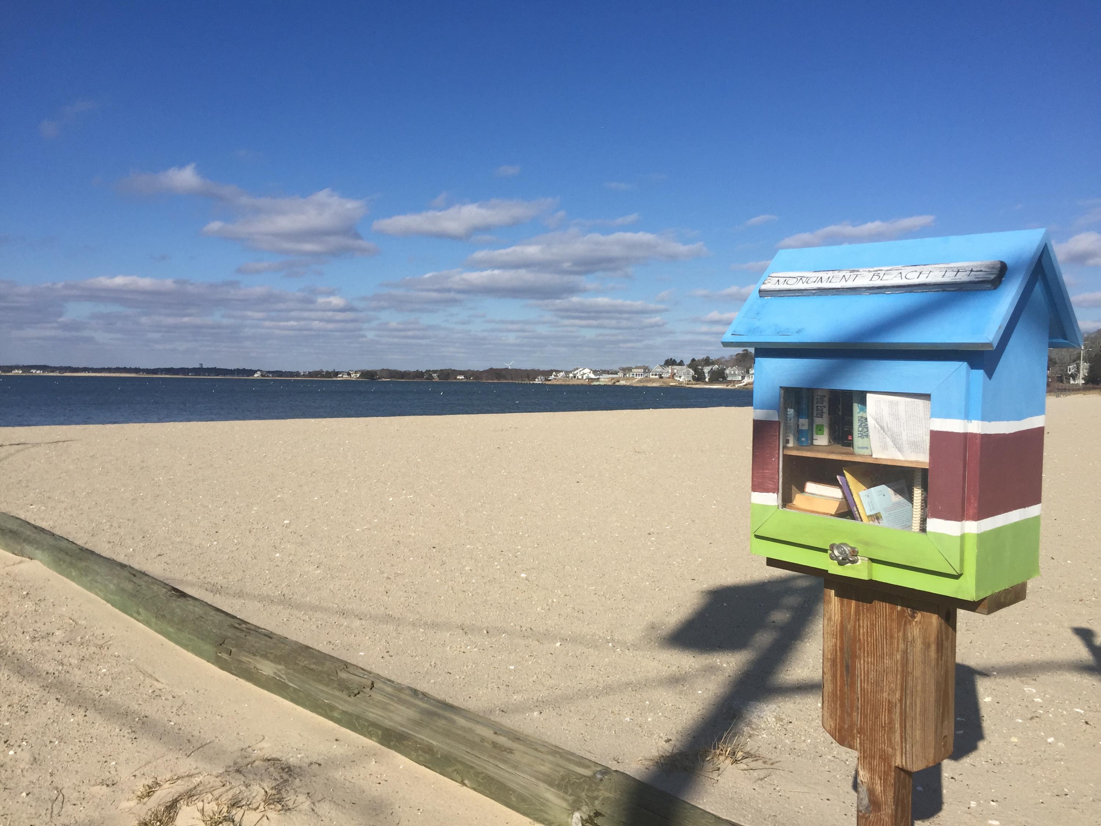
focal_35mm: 29
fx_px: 922
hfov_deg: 61.7
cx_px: 550
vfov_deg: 48.2
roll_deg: -1.4
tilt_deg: -1.3
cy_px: 413
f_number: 2.2
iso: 32
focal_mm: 4.15
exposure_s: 1/3597
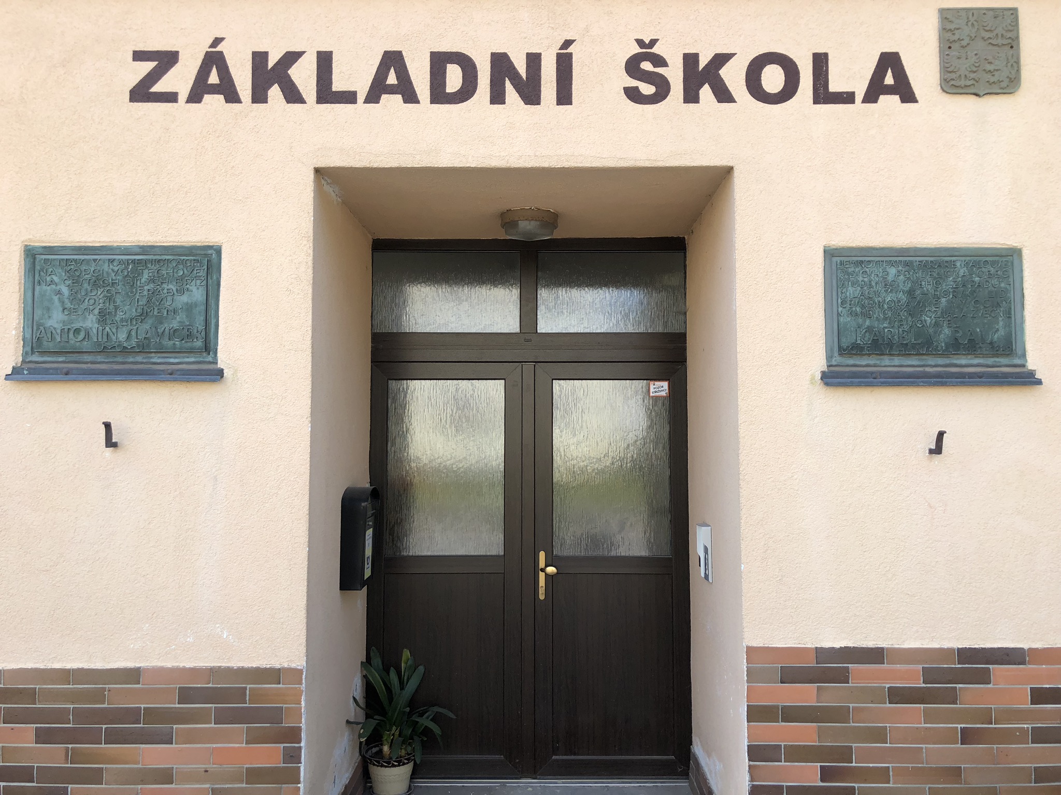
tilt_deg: +3.5
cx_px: 530
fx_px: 858
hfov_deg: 63.4
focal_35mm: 28
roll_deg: +0.6
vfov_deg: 49.7
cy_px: 398
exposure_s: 1/393
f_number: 1.8
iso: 20
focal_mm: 3.99
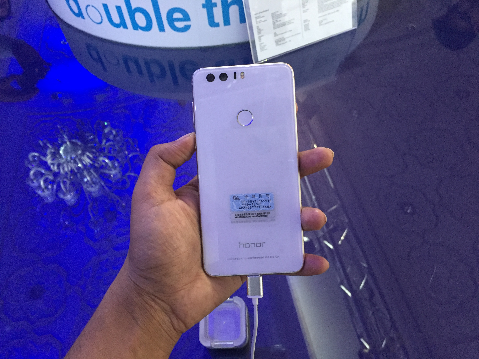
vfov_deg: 48.2
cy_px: 180
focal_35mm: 29
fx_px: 401
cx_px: 240
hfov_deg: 61.7
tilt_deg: -50.4
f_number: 2.2
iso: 250
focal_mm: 4.15
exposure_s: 1/33
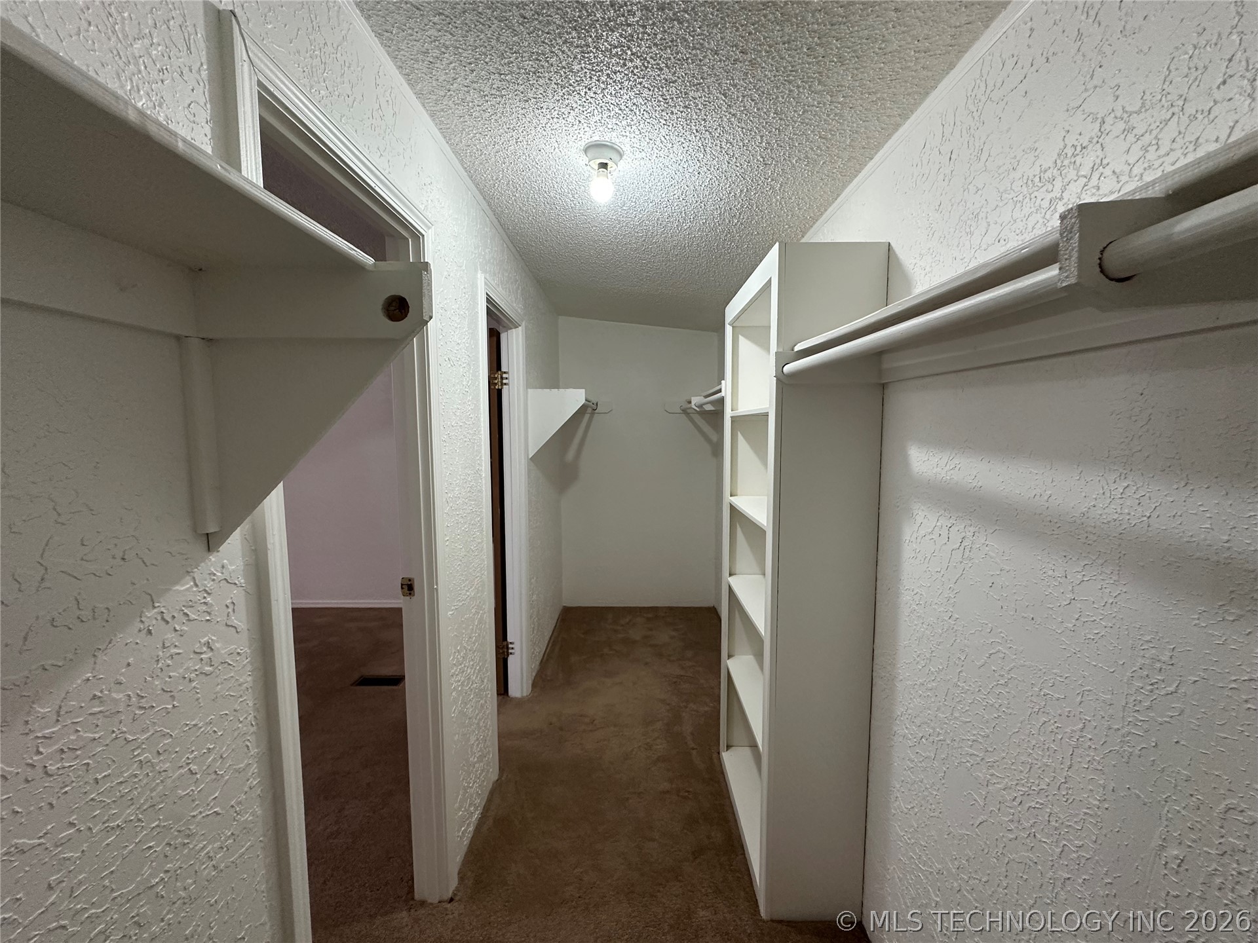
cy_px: 472
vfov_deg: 85.7
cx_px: 629
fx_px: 509
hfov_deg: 102.1
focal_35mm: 14
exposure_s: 1/120
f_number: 2.2
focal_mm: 2.22
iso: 320
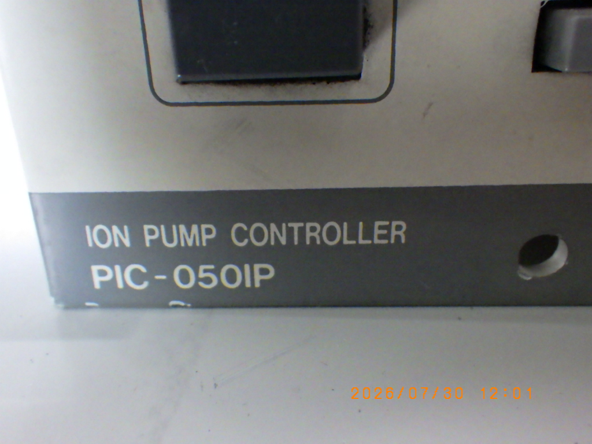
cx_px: 296
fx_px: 581
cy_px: 222
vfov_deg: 41.8
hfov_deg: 54.0
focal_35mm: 34
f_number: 3.8
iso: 1600
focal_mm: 6.1
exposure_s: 1/20
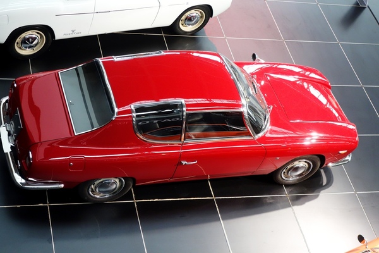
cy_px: 126
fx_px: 716
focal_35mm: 68
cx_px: 190
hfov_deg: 29.7
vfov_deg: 20.0
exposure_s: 1/80
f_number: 4
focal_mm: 25.32
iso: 1000
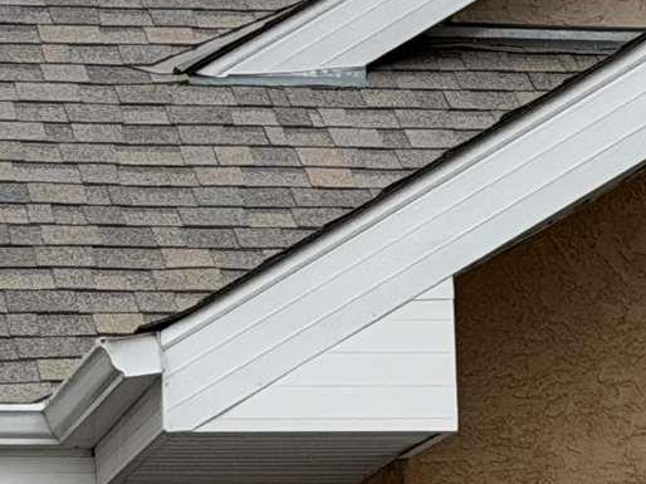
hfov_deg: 6.9
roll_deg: +1.6
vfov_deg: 5.1
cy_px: 958
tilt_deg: -1.0
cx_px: 724
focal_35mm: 287
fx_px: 5353
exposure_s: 1/2208
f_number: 1.78
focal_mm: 6.76
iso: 100
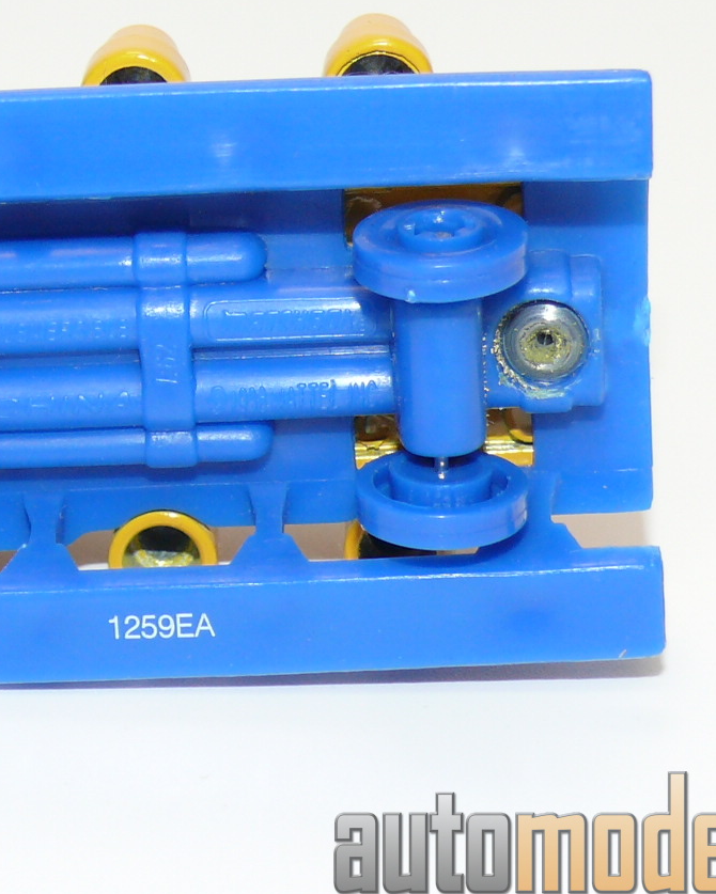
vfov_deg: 11.6
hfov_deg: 9.3
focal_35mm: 166
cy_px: 294
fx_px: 4395
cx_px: 88
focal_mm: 12.6
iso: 100
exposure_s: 1/30
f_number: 4
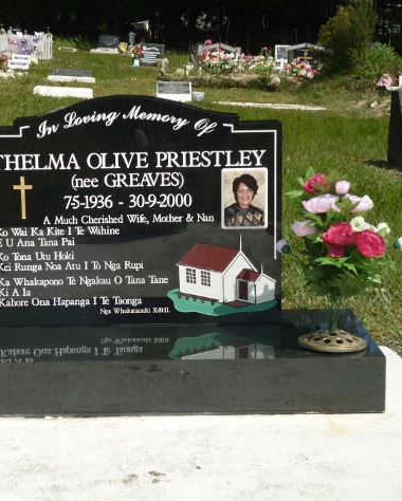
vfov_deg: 24.1
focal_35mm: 79
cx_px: 128
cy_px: 253
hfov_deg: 19.4
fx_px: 1173
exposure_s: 1/160
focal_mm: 9.9
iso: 80
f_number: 10
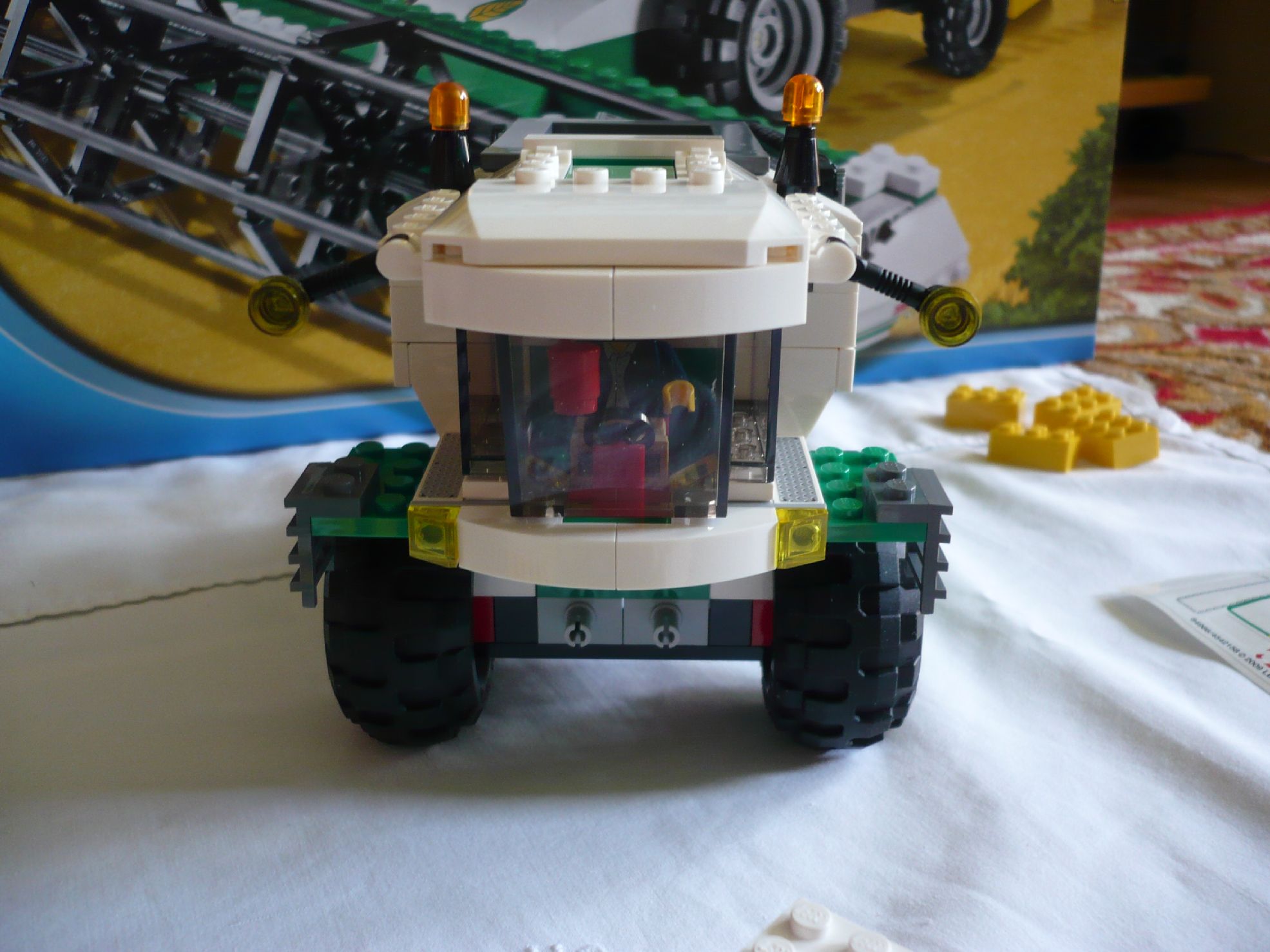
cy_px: 476
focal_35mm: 35
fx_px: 1284
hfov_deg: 52.6
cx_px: 635
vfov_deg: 40.7
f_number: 2.8
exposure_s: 1/30
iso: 125
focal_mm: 5.8
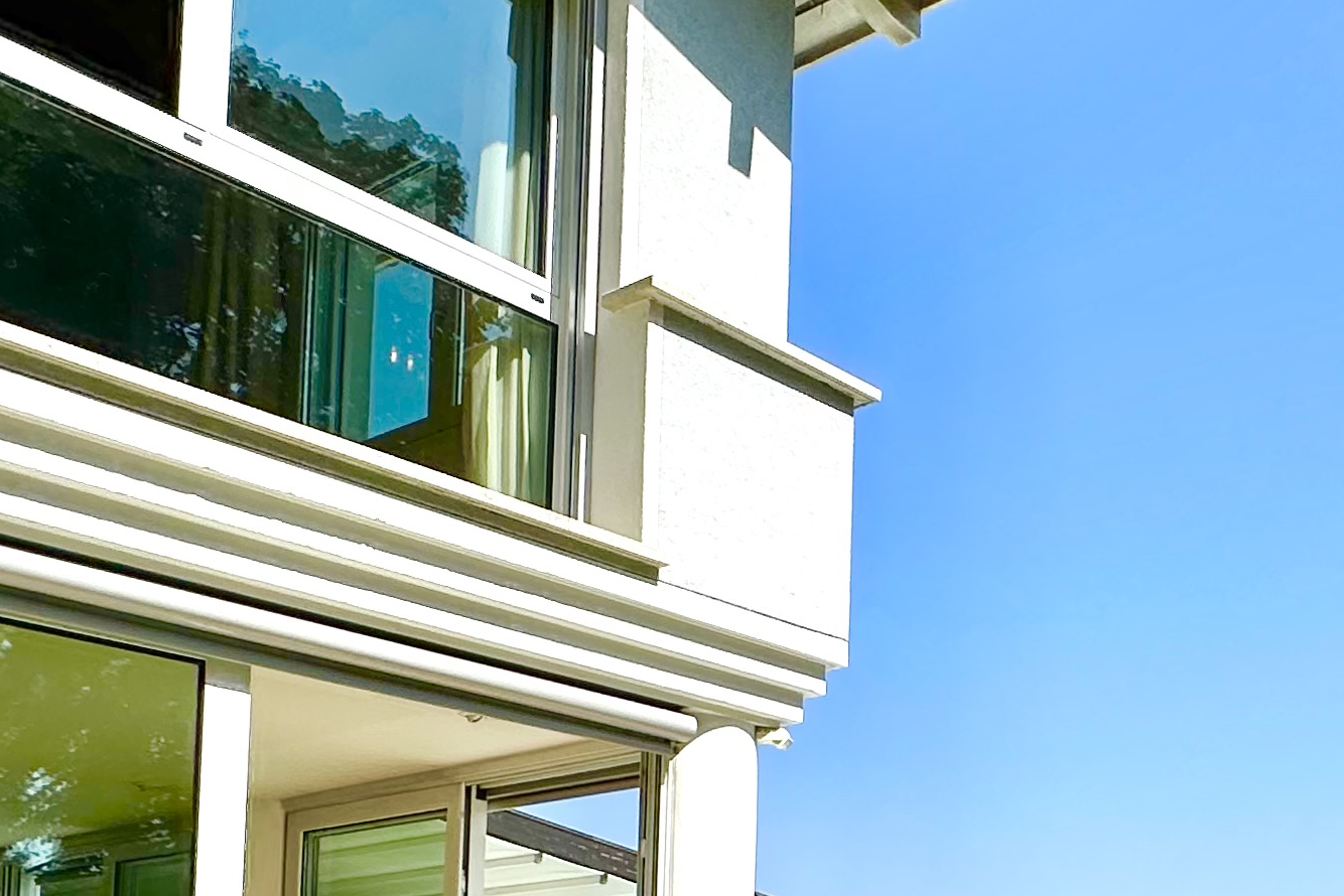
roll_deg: -0.5
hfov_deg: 40.1
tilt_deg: +4.0
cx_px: 1287
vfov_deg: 27.7
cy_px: 1002
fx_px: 1643
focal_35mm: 44
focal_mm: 2.22
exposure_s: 1/3205
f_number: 2.2
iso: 50
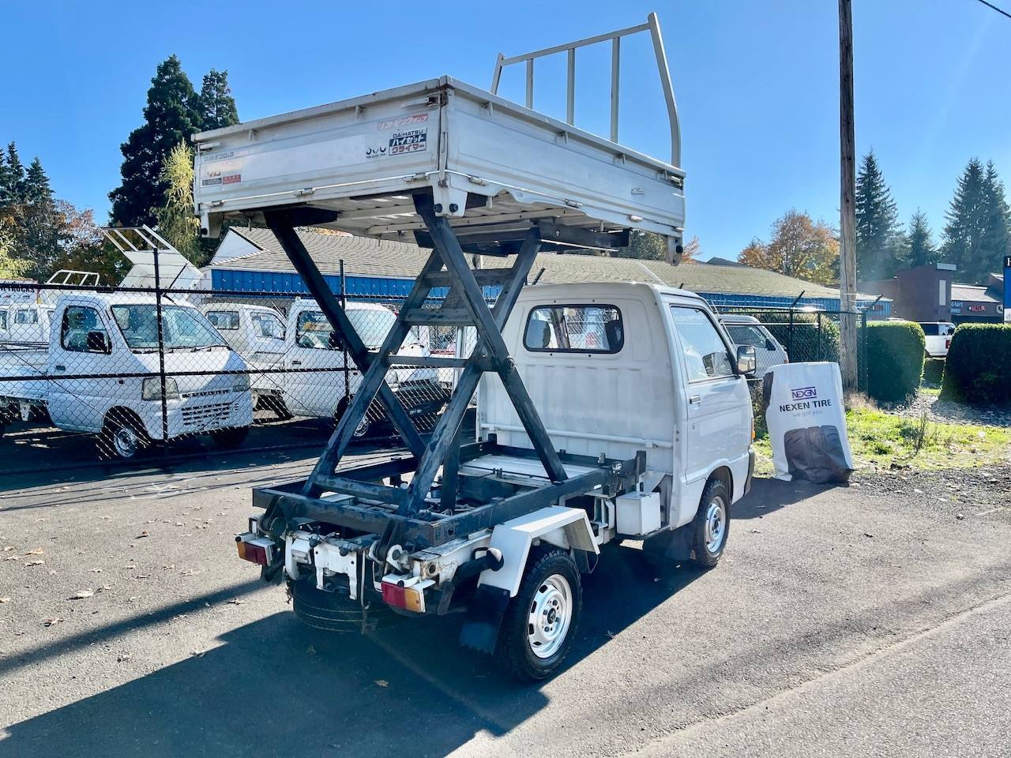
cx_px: 506
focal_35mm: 25
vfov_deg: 54.9
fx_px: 730
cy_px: 379
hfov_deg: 69.4
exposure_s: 1/1946
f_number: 1.6
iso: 32
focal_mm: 5.1
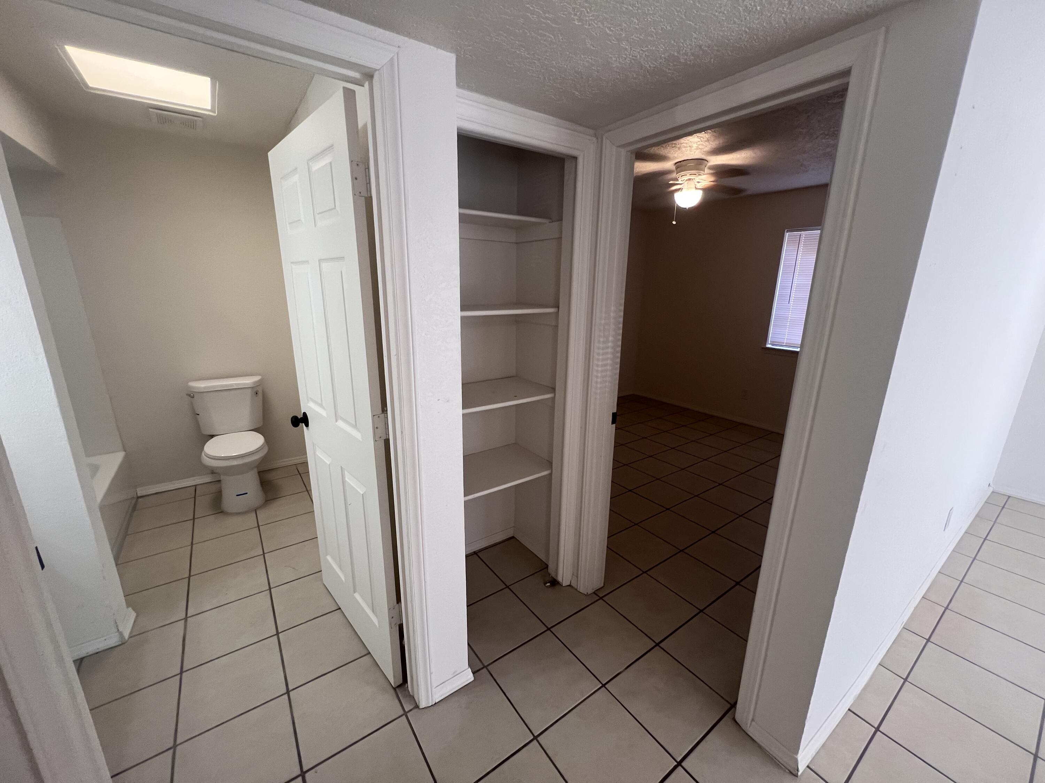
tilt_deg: -15.0
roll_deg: -0.3
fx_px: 392
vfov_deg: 89.9
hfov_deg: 106.2
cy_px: 392
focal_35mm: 13
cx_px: 522
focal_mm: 1.57
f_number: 1.8
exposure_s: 1/120
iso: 160
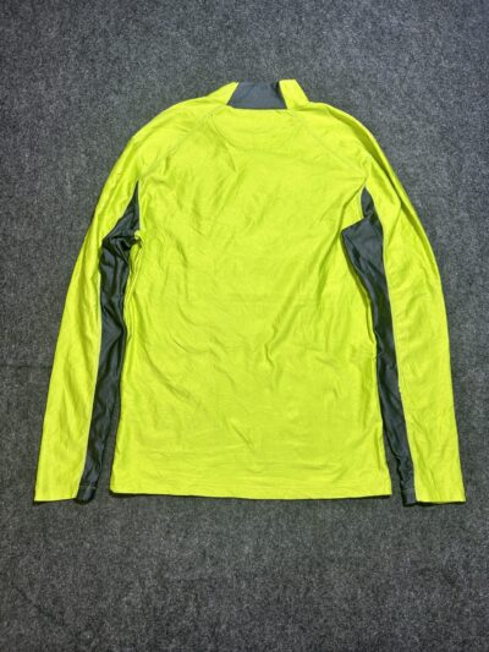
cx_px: 244
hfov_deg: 53.1
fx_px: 490
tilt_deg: -58.0
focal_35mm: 26
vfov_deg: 67.3
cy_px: 326
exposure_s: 1/100
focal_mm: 5.7
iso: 40
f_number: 1.5
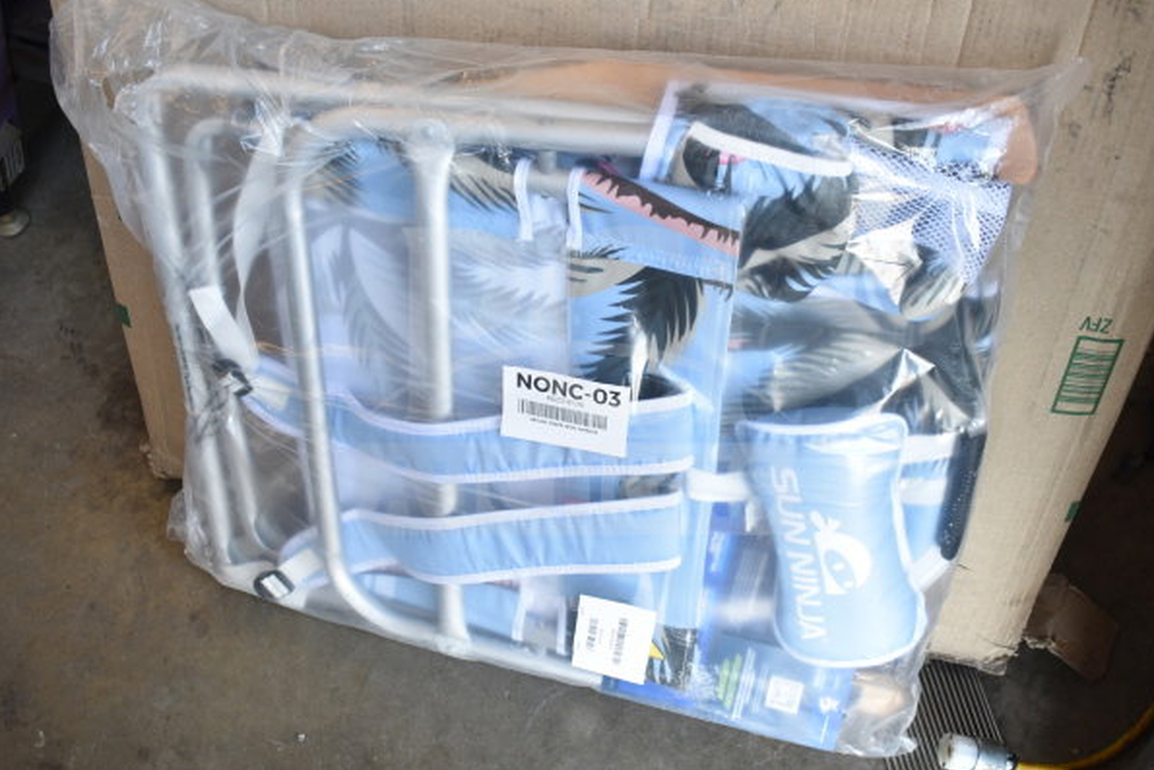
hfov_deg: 48.4
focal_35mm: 40
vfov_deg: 33.4
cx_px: 574
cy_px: 381
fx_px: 1282
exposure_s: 1/40
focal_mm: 26
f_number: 4
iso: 280
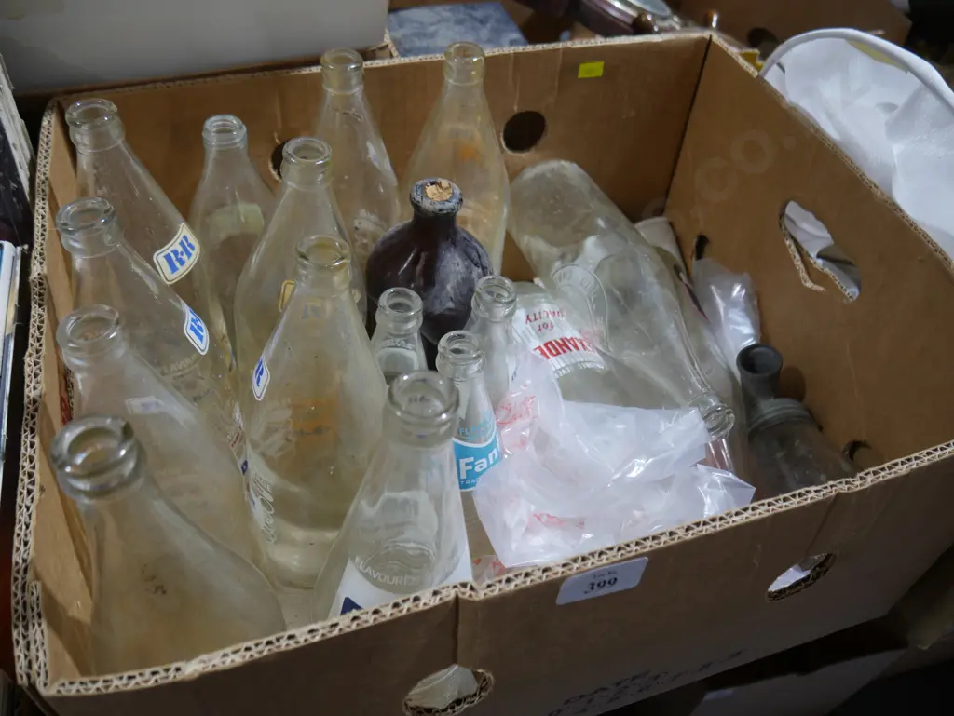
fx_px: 772
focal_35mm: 28
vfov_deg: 49.8
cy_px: 358
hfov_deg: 63.4
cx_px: 477
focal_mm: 14
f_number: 3.5
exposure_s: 1/60
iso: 320
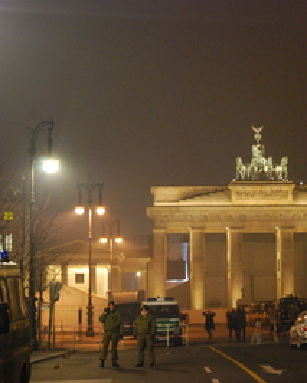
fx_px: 1325
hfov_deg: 13.2
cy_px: 192
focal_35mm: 117
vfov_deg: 16.5
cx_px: 239
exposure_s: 1/8
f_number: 5.6
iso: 1600
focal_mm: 55
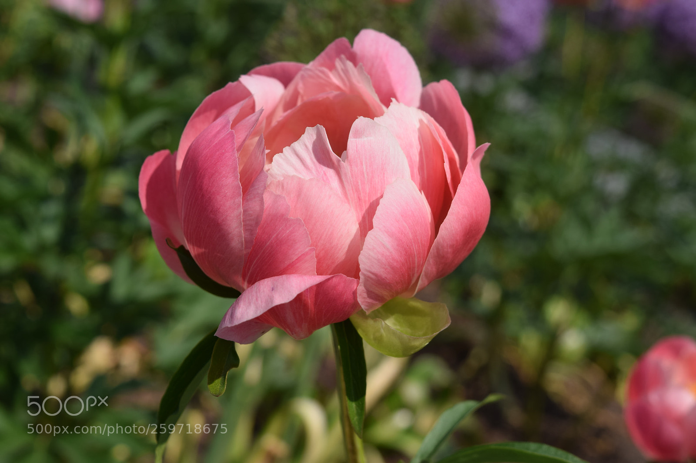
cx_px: 348
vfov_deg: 22.6
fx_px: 1160
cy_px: 232
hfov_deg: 33.4
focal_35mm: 60
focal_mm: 40
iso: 200
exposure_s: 1/1000
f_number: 8
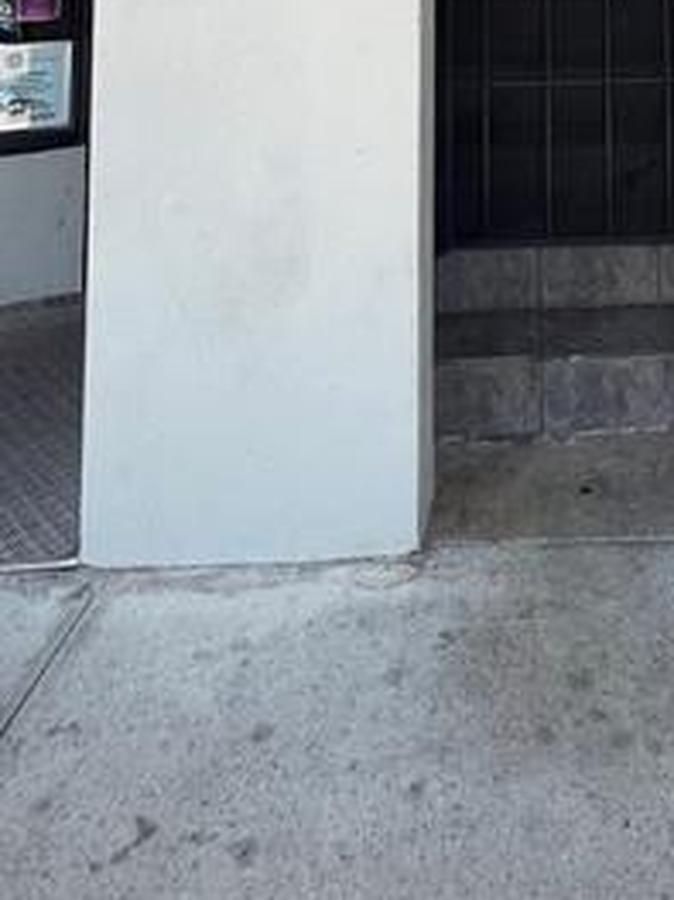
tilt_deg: +5.7
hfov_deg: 35.5
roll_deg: +0.9
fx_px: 987
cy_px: -185
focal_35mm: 38
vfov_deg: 37.1
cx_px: 602
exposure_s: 1/103
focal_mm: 1.57
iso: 32
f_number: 1.8
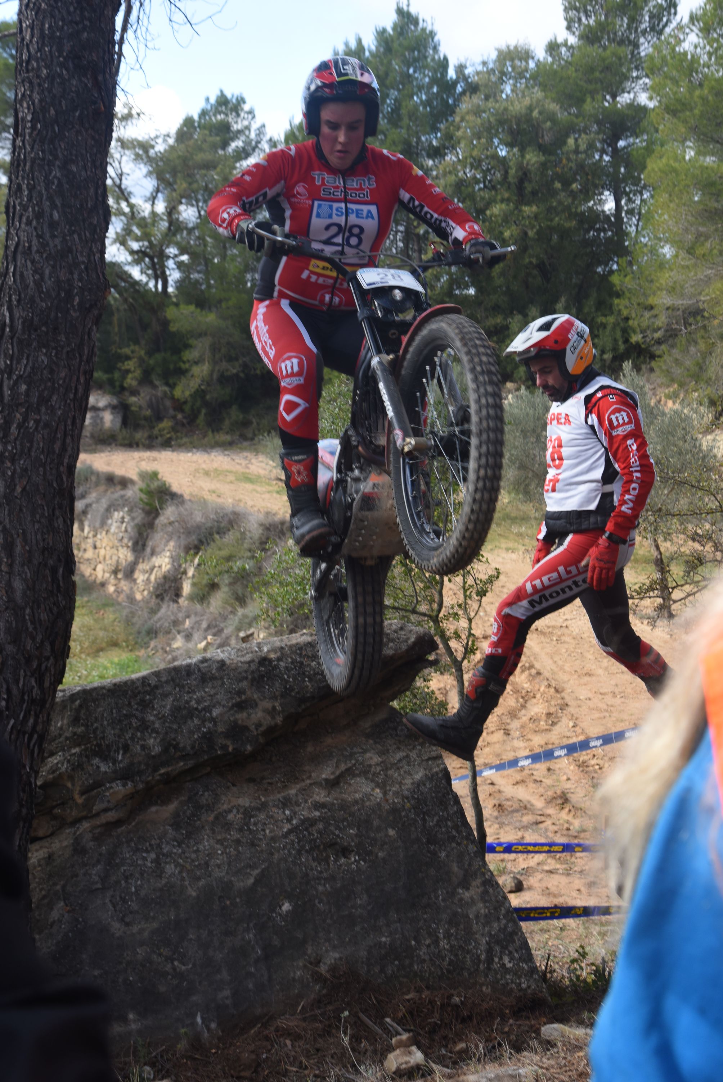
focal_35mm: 55
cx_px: 362
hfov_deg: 24.6
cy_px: 541
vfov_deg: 36.2
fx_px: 1655
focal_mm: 55
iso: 500
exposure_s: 1/250
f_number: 8
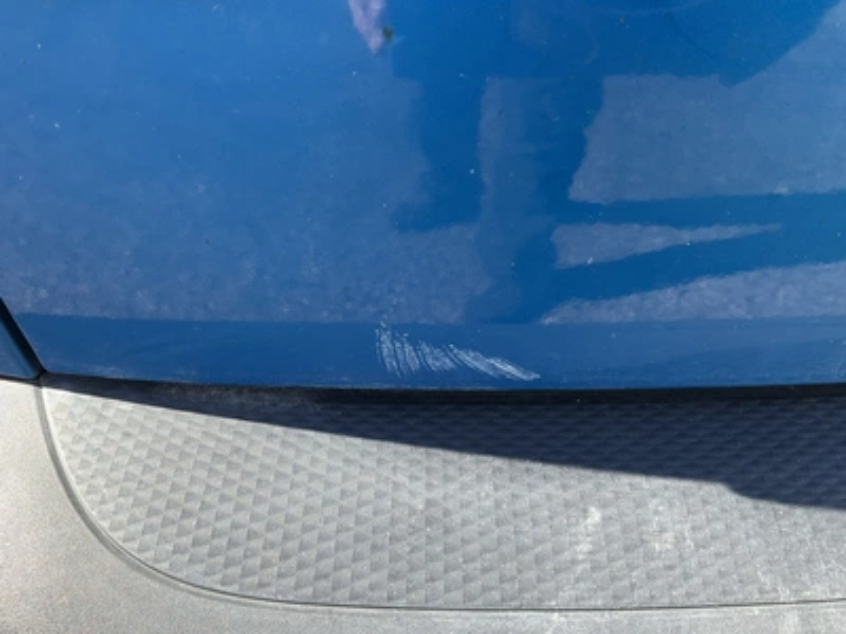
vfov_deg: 48.2
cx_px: 423
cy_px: 317
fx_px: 709
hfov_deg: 61.7
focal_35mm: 29
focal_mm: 3
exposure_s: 1/201
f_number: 1.8
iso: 20
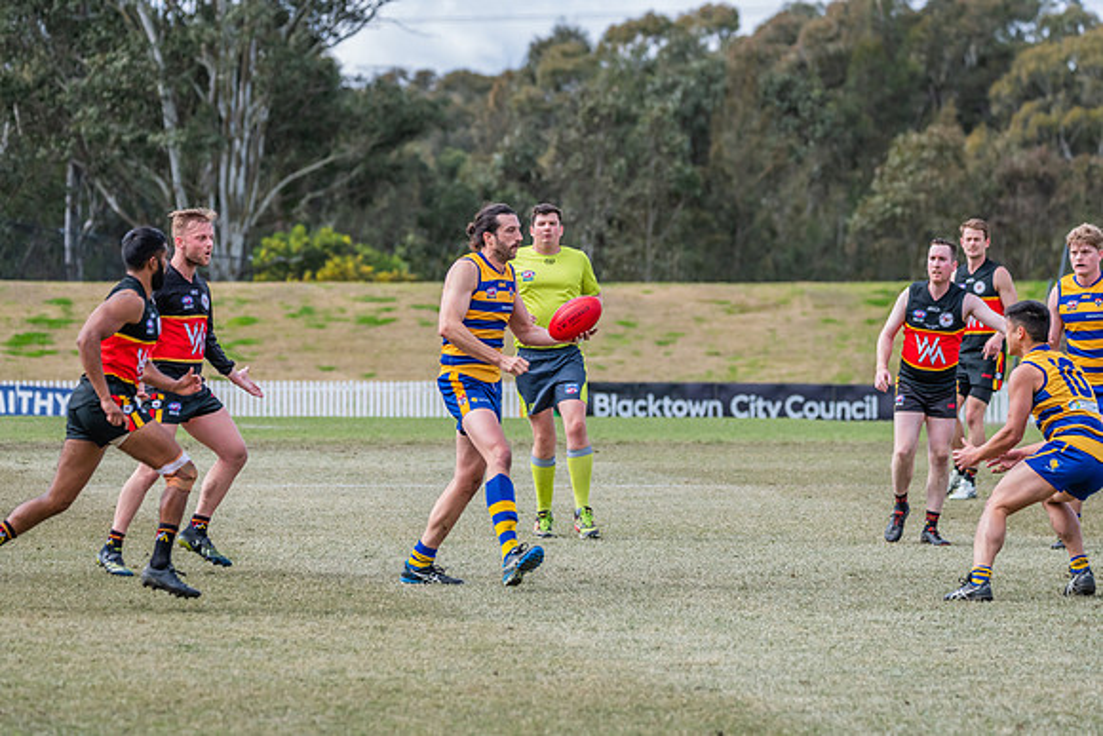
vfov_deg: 5.7
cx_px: 552
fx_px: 7355
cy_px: 368
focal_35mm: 240
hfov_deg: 8.6
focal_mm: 240
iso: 800
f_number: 7.1
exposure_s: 1/1600
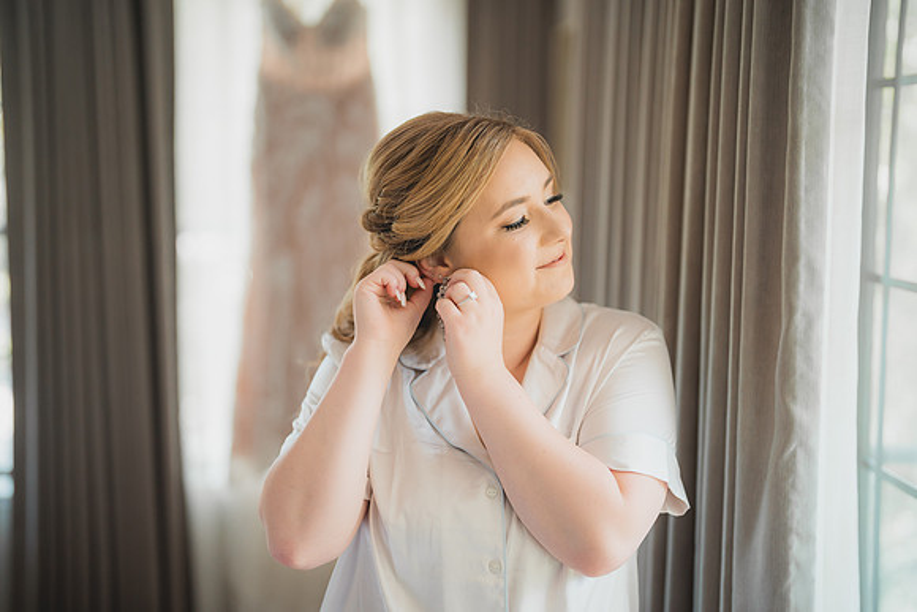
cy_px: 306
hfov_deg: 39.6
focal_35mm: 50
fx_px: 1274
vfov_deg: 27.0
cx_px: 458
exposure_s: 1/400
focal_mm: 50
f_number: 1.2
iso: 400
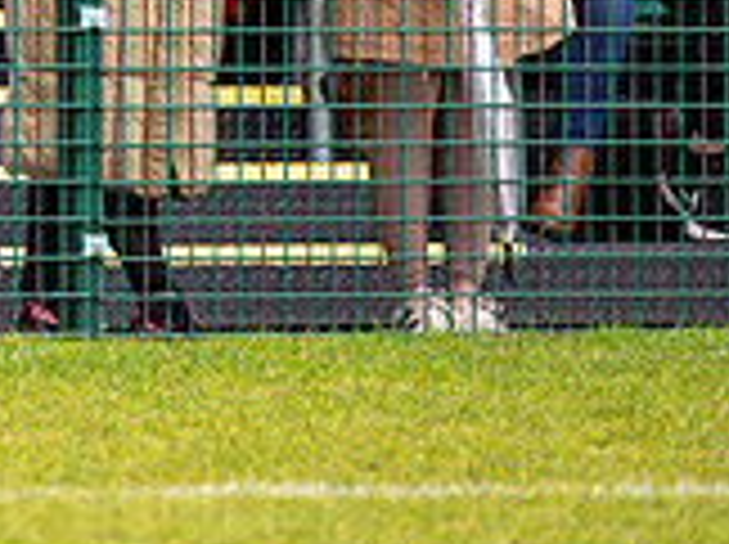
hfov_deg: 1.9
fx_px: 21743
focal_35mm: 1034
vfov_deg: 1.4
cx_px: -518
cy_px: -245
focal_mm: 300
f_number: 2.8
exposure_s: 1/640
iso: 2000
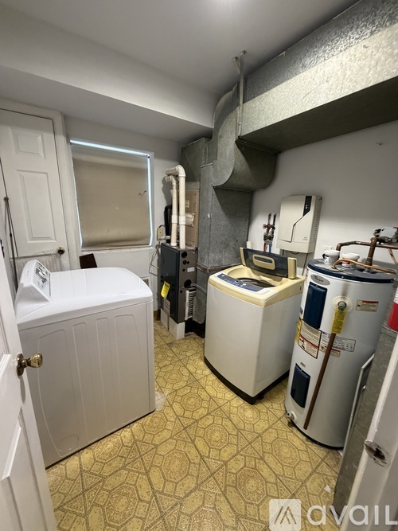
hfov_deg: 85.7
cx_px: 199
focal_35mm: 14
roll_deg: -0.5
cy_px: 266
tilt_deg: -14.6
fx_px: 215
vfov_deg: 102.1
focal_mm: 2.22
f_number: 2.2
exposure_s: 1/60
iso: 320
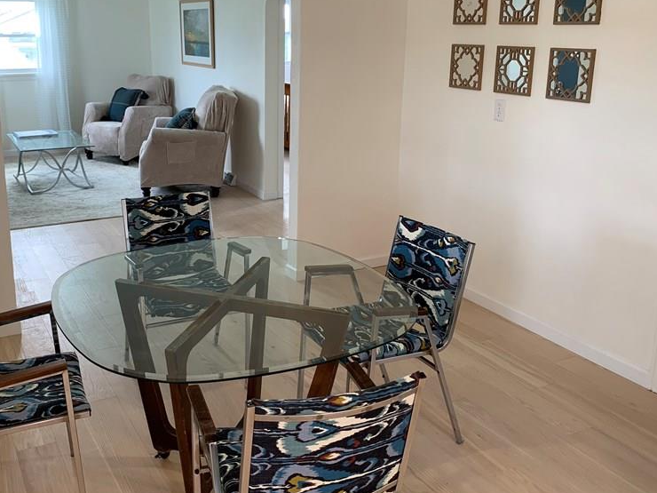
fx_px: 683
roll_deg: +0.6
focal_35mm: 36
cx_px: 255
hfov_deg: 50.9
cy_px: 207
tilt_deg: -14.6
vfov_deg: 39.5
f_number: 1.8
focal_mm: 4.25
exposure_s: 1/60
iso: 50
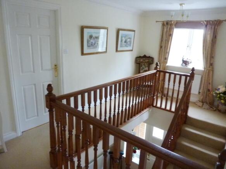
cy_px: 84
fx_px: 163
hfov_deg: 69.4
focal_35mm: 25
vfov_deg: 54.9
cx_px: 113
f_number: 3.3
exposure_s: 1/15
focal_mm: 4.1
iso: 400
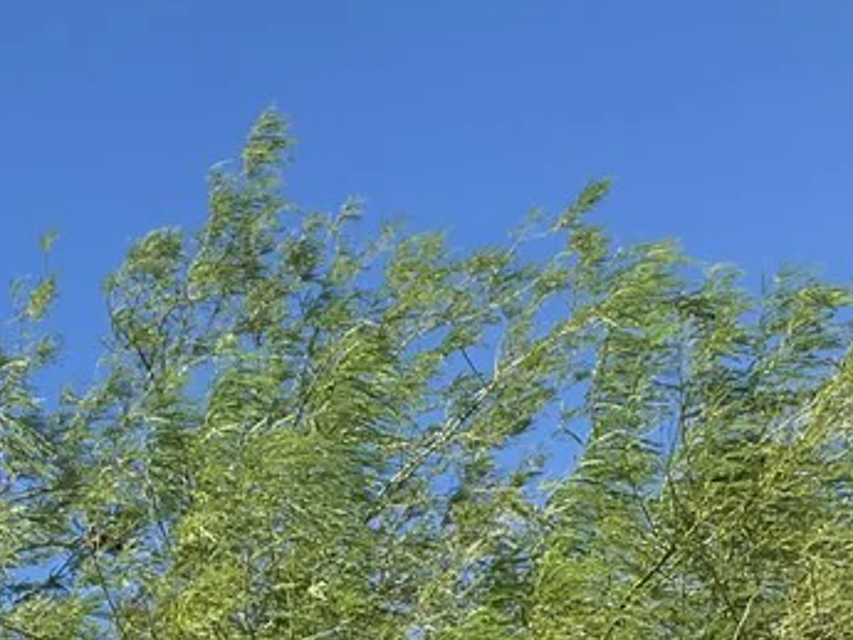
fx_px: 2120
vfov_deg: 17.0
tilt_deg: +39.1
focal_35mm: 86
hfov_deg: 21.9
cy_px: 74
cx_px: -10
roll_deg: +8.9
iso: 16
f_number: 1.8
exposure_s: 1/1279
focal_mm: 3
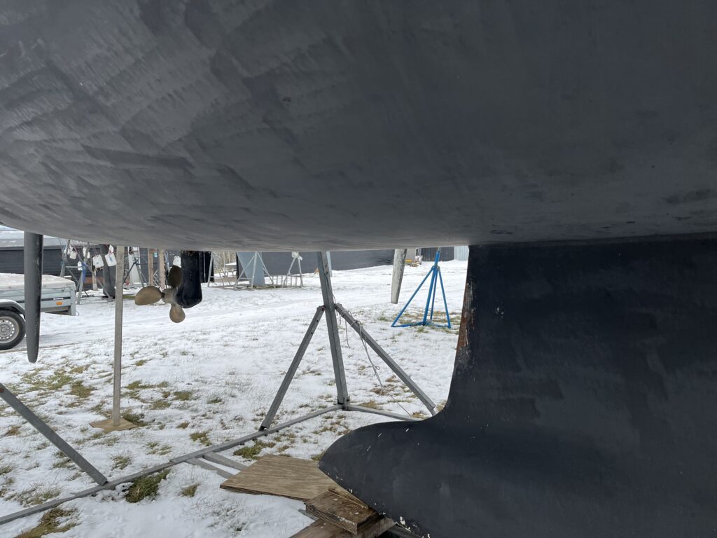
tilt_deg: -3.4
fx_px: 539
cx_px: 358
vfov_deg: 53.1
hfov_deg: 67.3
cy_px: 269
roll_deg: -0.4
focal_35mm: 26
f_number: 1.6
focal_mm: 5.1
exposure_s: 1/121
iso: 50
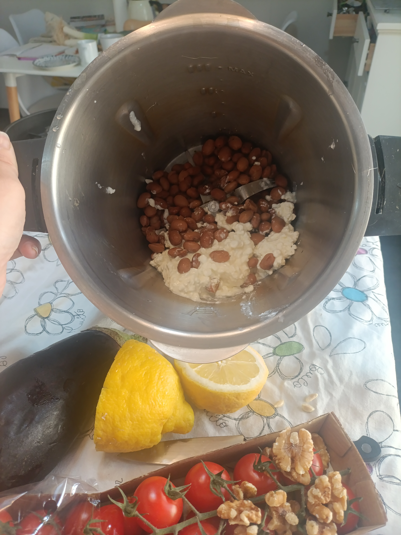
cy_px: 268
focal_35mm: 25
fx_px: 386
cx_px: 200
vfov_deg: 69.4
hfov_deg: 54.9
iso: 320
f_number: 1.7
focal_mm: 4.71
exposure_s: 1/33.3
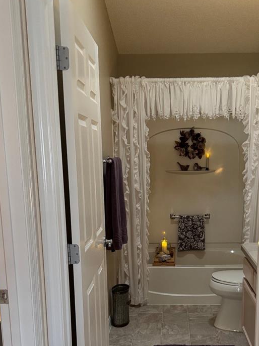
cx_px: 158
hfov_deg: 34.2
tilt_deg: -11.1
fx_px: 419
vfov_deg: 44.0
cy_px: 240
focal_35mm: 42
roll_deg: +1.5
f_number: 1.78
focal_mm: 6.76
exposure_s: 1/40
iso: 640
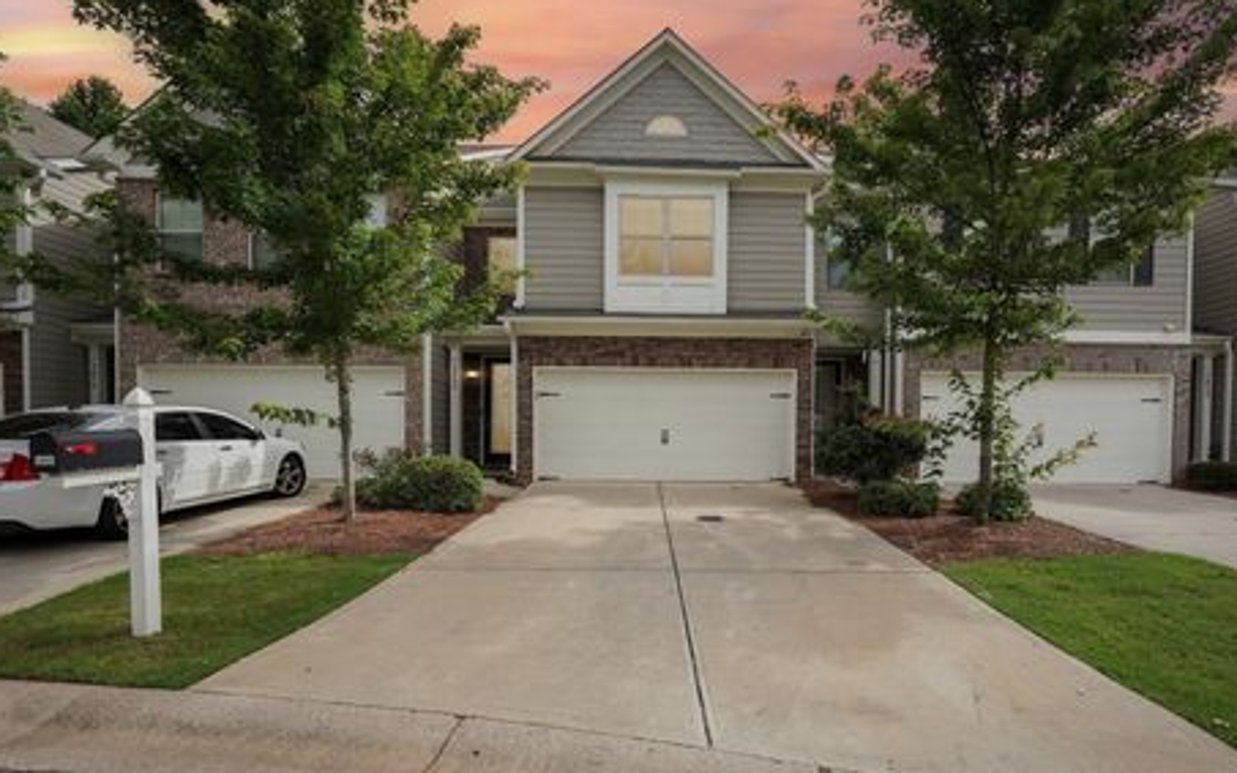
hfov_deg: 90.9
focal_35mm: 18
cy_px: 441
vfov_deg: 64.7
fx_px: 607
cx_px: 666
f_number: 8
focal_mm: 16
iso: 800
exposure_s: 1/1600
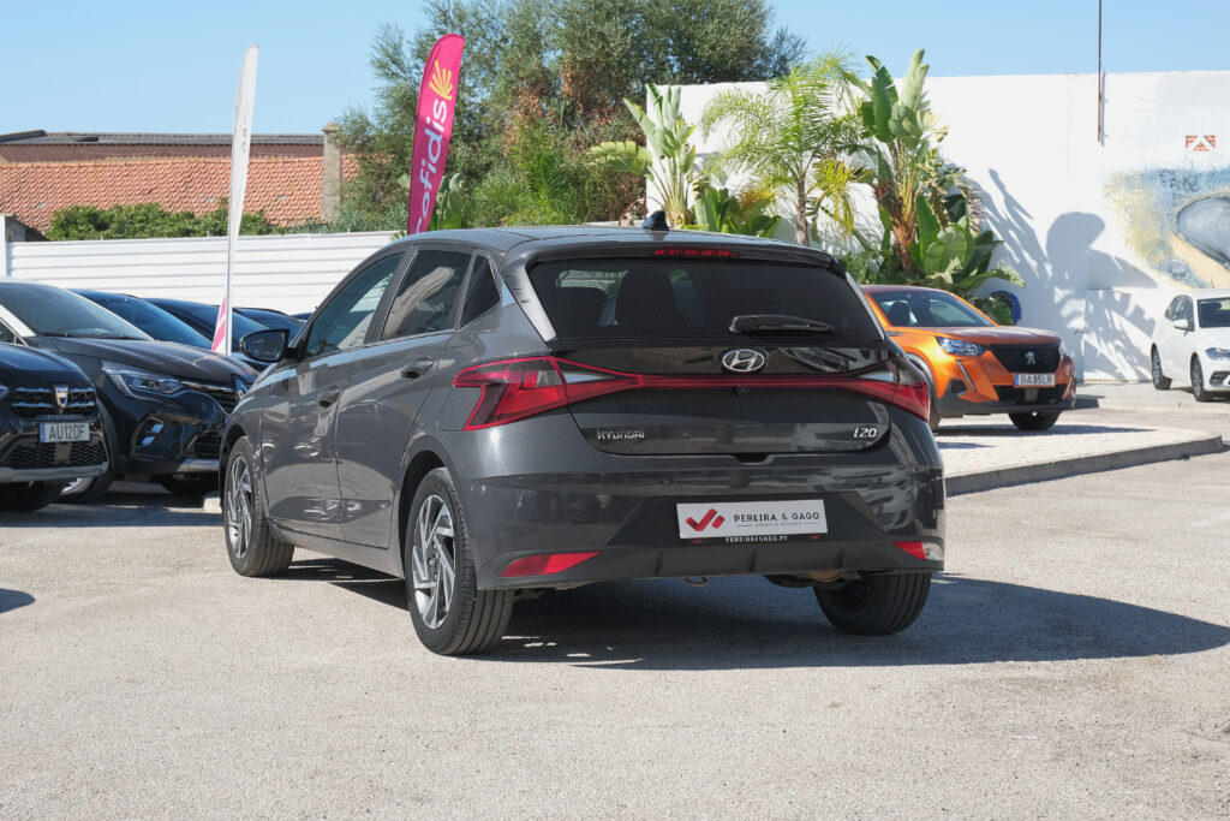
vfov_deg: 20.9
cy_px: 410
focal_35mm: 65
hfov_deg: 31.0
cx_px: 615
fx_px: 2221
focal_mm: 43.2
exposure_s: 1/160
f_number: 9
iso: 160
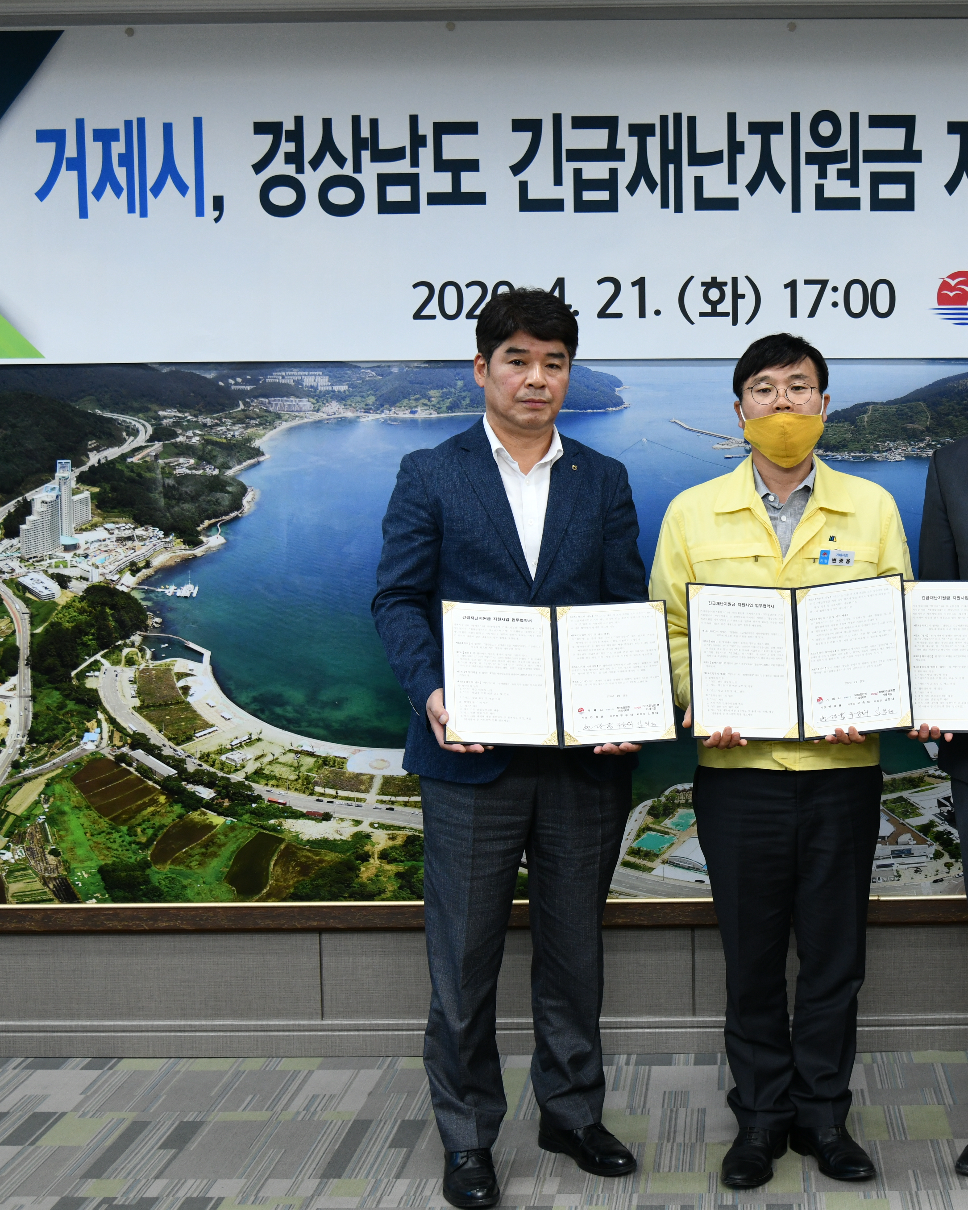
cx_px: 745
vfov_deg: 37.3
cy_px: 609
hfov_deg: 29.7
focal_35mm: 50
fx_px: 1791
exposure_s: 1/250
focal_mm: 35
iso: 900
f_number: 4
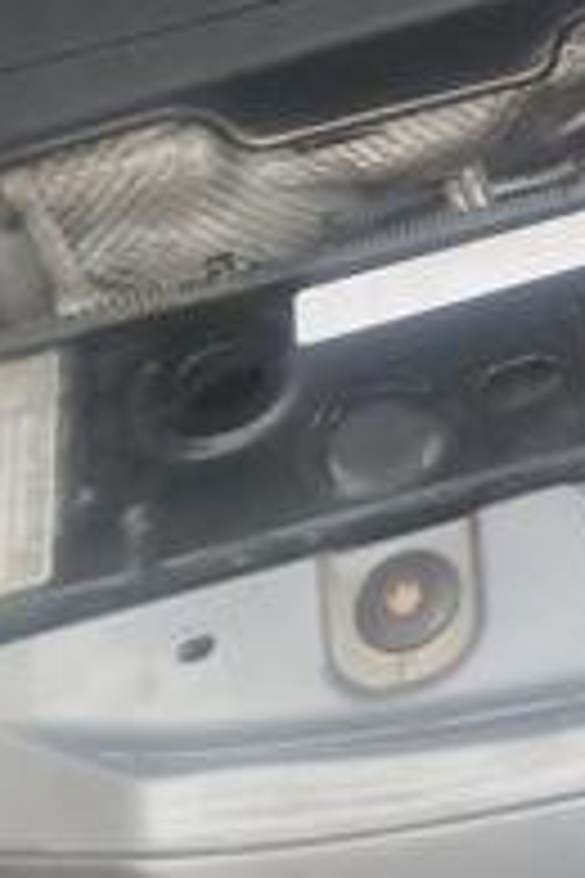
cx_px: 1206
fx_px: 2291
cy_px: -200
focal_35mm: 94
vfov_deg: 20.2
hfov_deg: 12.6
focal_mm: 3.93
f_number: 1.7
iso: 80
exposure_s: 1/100
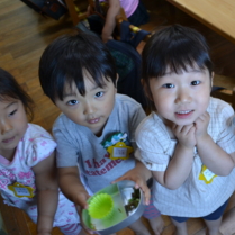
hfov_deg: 36.1
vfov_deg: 38.3
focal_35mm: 44
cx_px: 210
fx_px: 338
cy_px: 111
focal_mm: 18
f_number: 3.5
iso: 400
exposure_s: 1/50
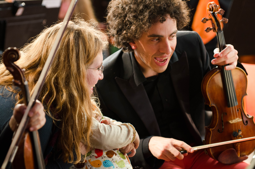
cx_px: 128
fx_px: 1431
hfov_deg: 10.2
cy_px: 84
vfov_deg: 6.8
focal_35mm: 202
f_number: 3.5
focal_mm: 135
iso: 800
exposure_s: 1/100
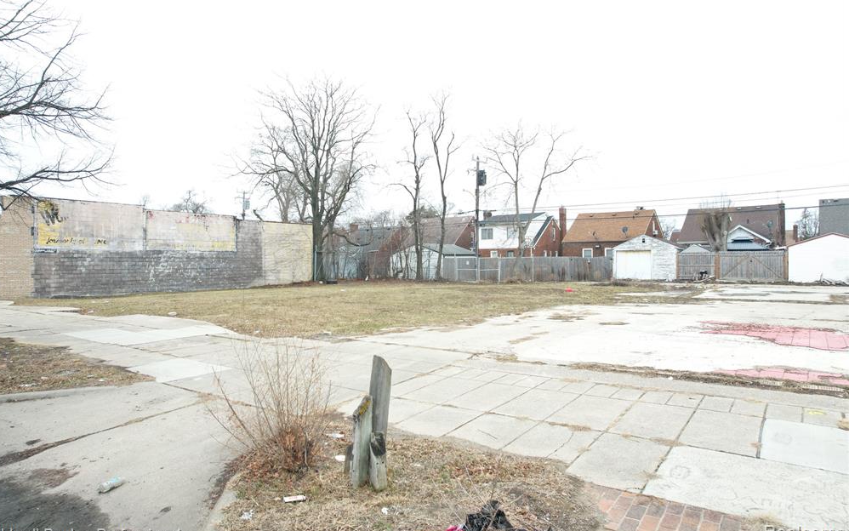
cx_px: 414
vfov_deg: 53.0
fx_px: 532
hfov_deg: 77.1
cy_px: 255
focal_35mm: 23
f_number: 2.8
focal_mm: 8.38
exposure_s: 1/160
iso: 100
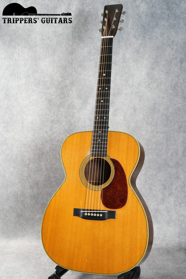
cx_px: 93
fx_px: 387
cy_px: 140
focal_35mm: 50
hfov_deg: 27.0
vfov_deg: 39.6
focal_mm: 50
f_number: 6.3
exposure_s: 1/1.6
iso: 400
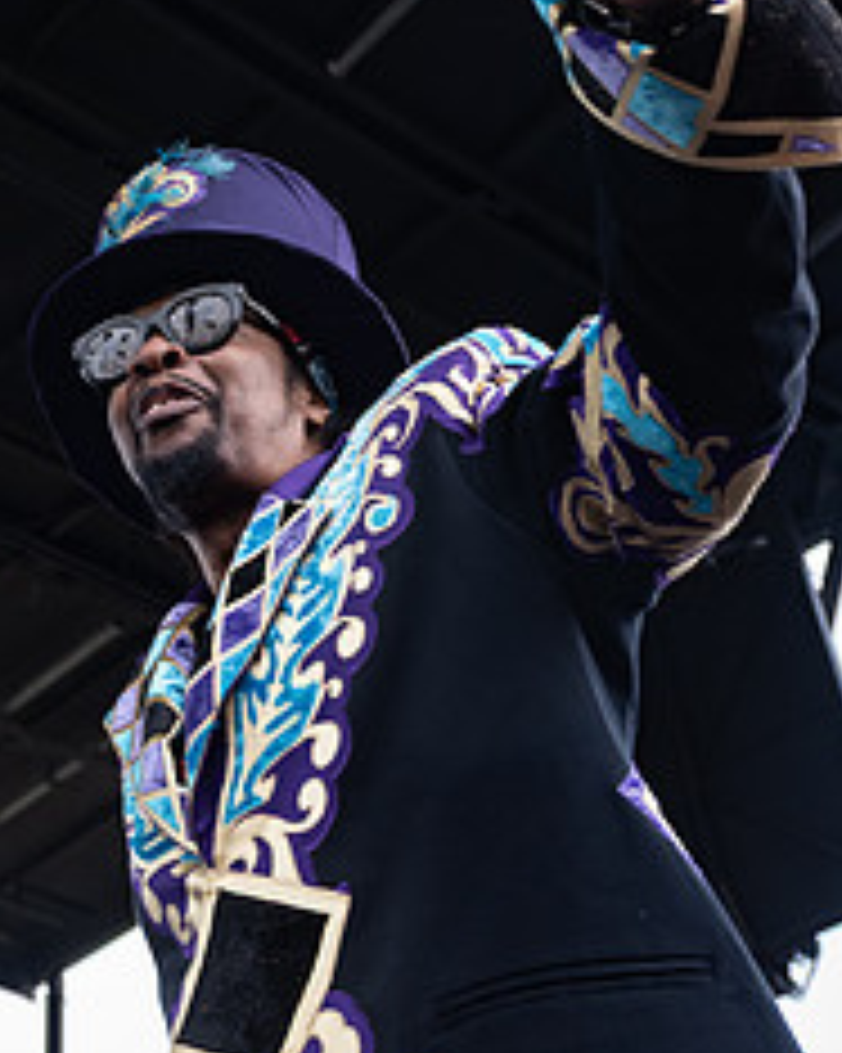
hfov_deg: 22.5
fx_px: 2026
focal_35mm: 65
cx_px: -14
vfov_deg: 28.8
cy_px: 297
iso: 400
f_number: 4
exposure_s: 1/200
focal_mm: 24
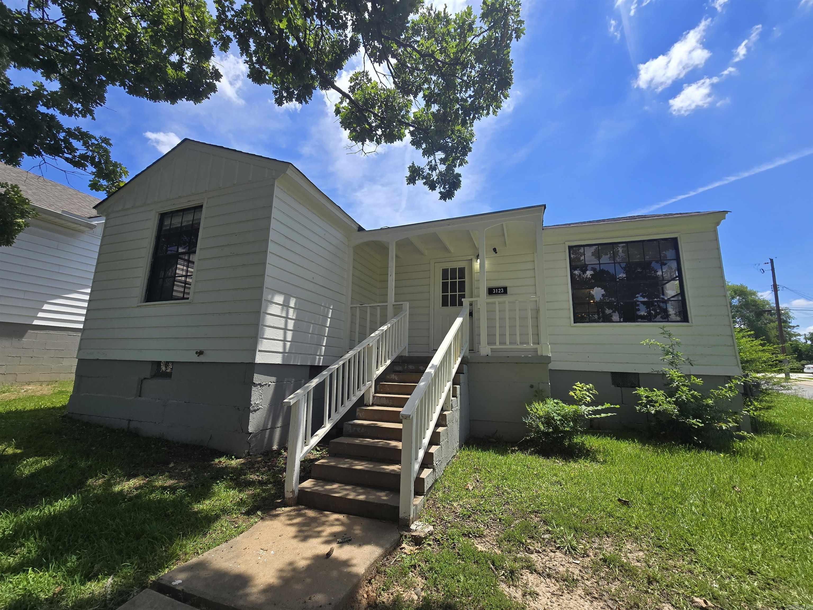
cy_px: 305
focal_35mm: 13
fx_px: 305
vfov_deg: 89.9
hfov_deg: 106.2
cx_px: 406
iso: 50
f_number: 2.2
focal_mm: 2.2
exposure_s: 1/1663
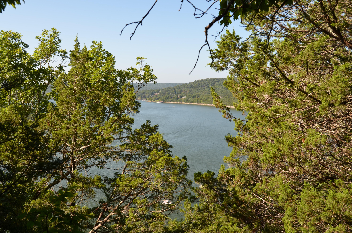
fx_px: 337
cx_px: 176
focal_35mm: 34
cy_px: 116
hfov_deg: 55.2
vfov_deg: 38.2
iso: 180
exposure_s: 1/250
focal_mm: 23
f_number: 8
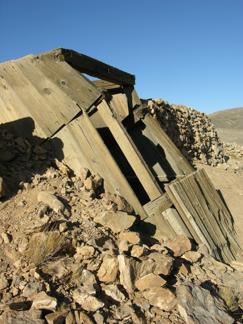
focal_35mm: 35
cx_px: 122
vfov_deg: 52.6
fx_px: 328
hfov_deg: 40.7
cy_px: 162
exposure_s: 1/233
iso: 50
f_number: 6.3
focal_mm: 8.9
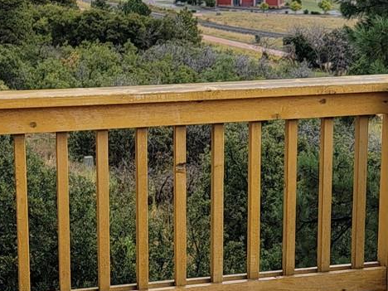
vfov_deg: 17.9
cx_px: 176
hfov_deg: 23.8
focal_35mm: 82
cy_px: 92
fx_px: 919
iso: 16
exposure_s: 1/255
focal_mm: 6.7
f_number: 1.8
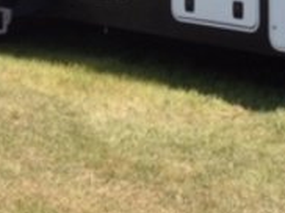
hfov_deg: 12.8
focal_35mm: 154
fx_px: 1266
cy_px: -210
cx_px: 208
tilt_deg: +2.7
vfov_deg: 9.1
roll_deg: -0.7
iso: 50
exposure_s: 1/1200
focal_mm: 4.28
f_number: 2.4
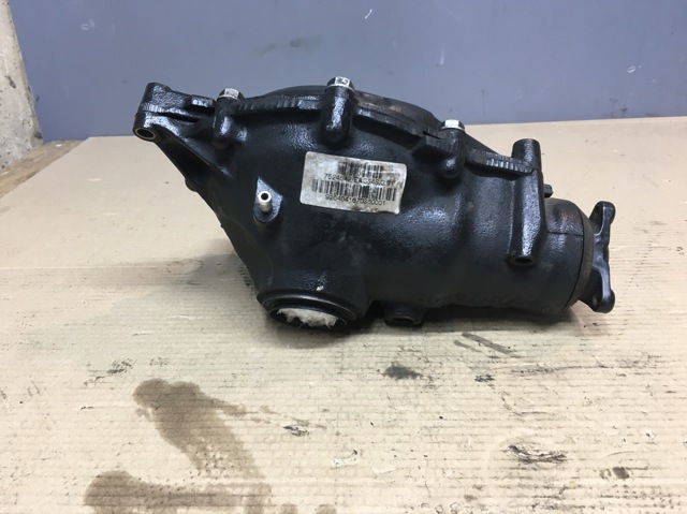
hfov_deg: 61.7
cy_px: 257
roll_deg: +1.2
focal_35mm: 29
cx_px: 344
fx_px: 575
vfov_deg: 48.2
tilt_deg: -26.9
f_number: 2.2
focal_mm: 4.15
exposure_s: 1/33
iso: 80
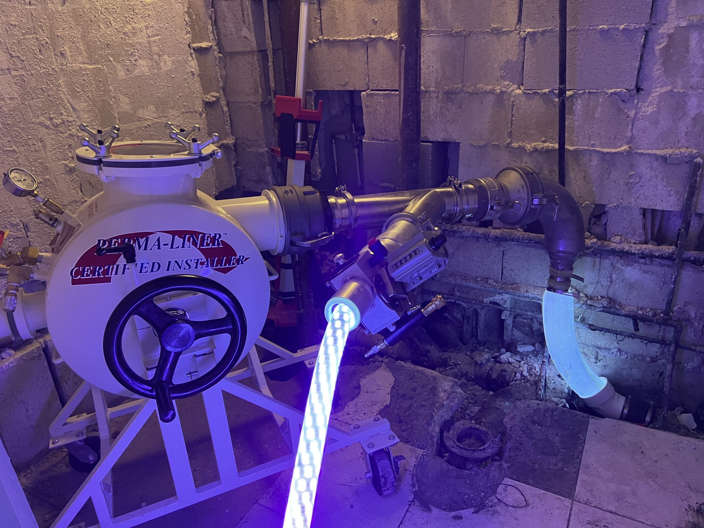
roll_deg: +4.1
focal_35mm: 26
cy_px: 264
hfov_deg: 67.3
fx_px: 529
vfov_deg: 53.1
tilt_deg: -24.8
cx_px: 352
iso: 400
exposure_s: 1/40
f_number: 1.5
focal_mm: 5.7
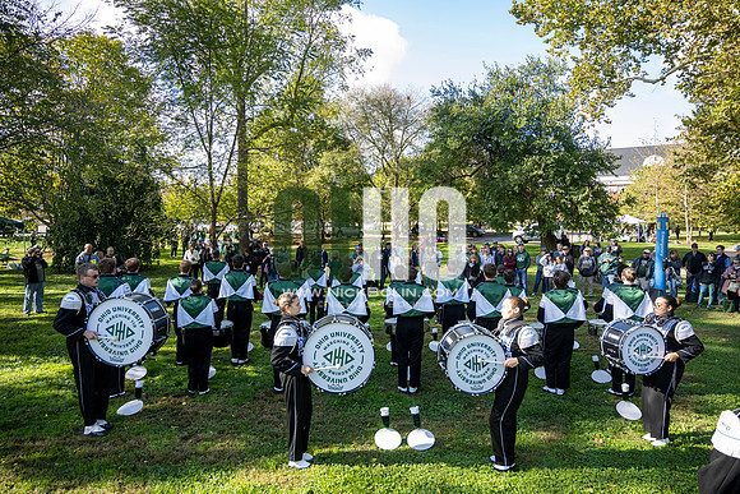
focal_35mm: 24
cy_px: 247
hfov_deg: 73.7
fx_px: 493
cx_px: 370
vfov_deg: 53.2
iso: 320
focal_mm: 24
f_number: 4
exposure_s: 1/500
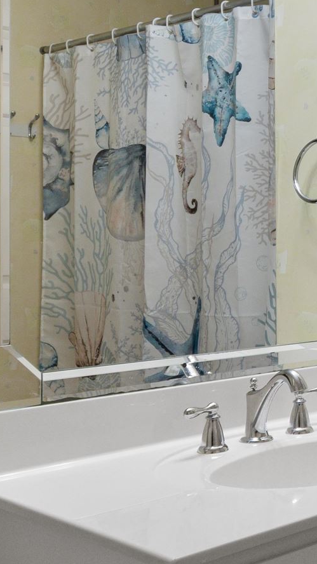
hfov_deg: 18.2
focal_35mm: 58
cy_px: 229
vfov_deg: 35.9
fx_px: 867
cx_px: 491
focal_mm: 11
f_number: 4.8
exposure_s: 1/6
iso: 100
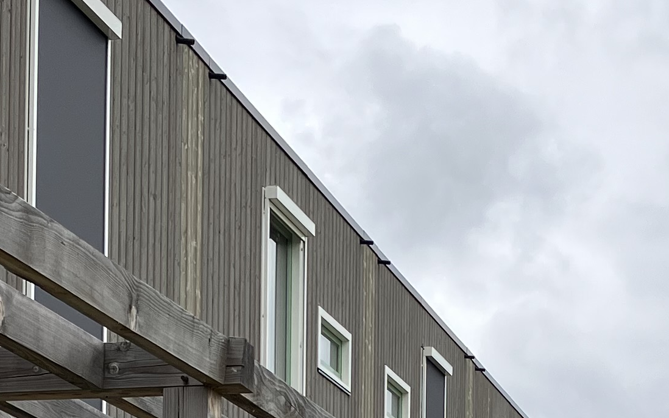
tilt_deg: +3.1
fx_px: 1987
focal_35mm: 109
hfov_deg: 19.1
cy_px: 685
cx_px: 305
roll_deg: -0.8
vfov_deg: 11.4
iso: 32
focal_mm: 3.99
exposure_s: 1/899
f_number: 1.8
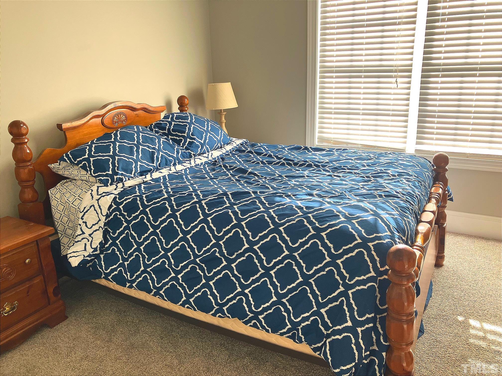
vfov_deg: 49.7
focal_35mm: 28
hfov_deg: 63.4
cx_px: 251
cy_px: 188
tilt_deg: -16.3
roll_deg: +1.1
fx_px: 406
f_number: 1.8
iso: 80
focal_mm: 3.99
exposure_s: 1/120
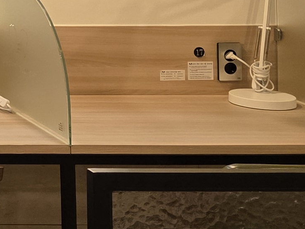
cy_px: -180
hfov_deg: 11.8
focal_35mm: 126
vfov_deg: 11.0
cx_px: -490
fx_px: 1111
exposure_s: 1/120
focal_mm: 6.3
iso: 200
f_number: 1.7
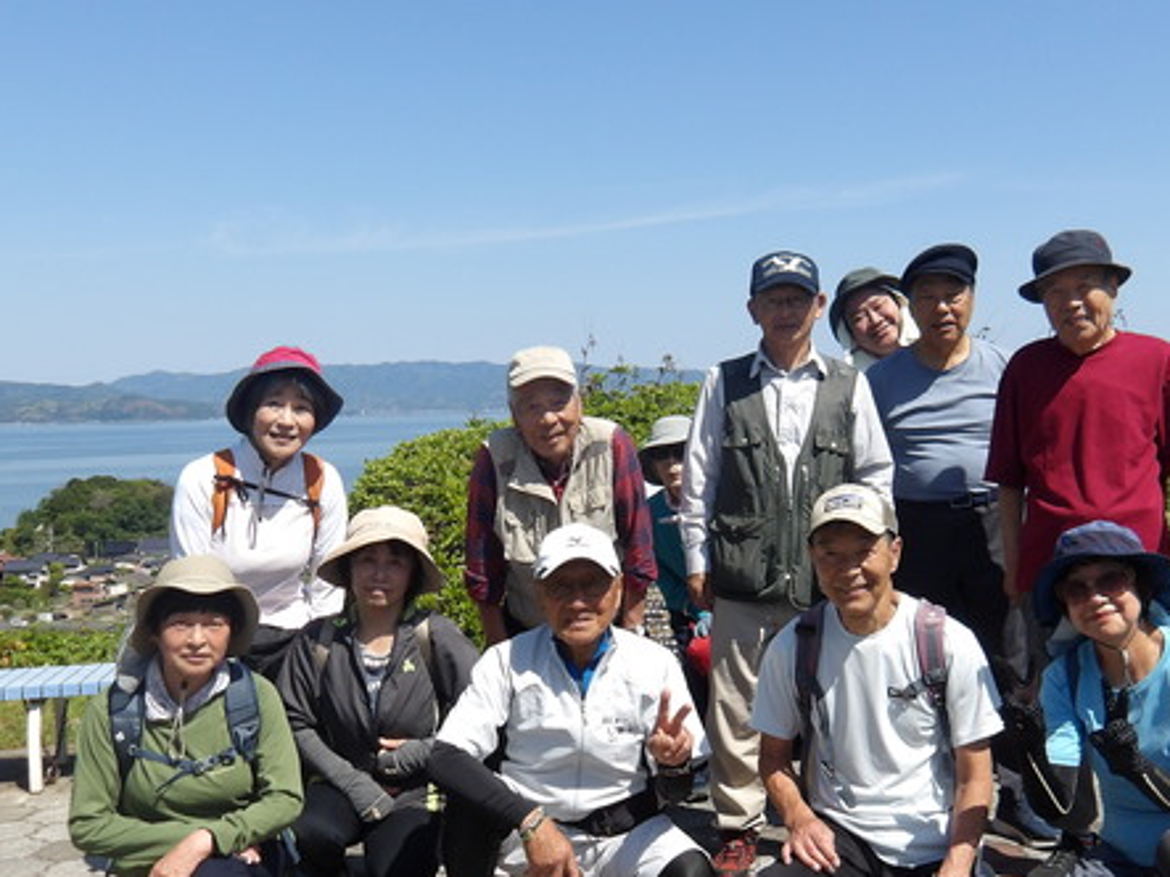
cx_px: 716
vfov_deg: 36.8
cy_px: 486
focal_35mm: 39
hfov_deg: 47.5
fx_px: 1318
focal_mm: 4.9
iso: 100
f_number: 3
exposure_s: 1/1582
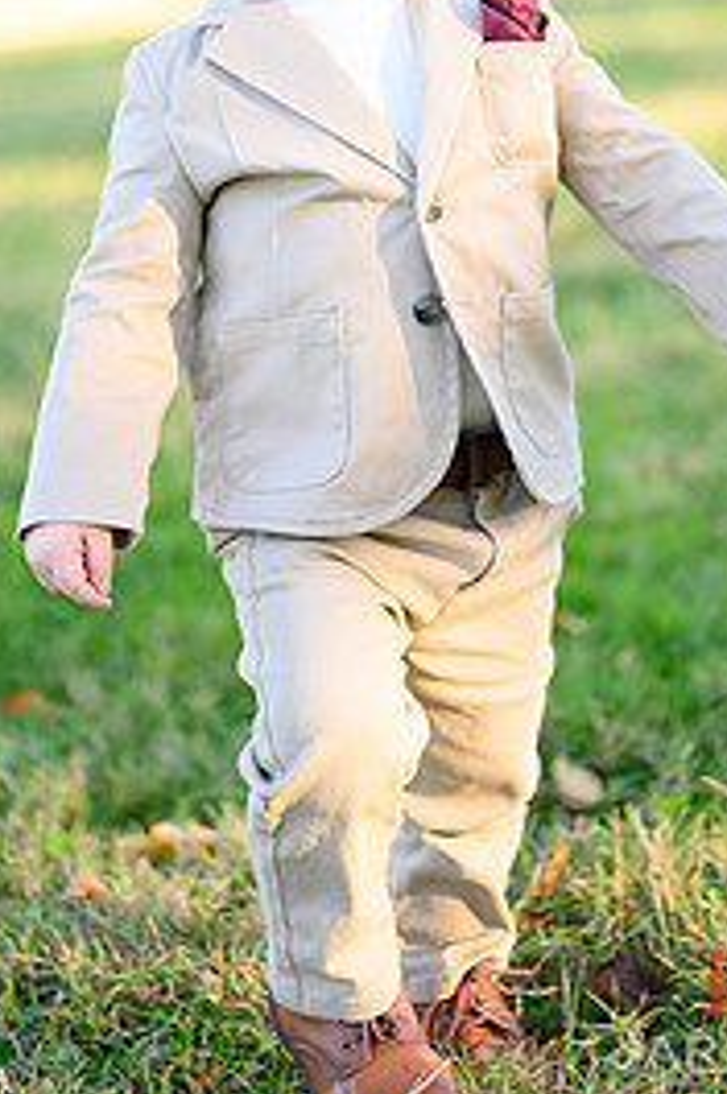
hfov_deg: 16.0
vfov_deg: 23.6
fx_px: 2581
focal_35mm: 85
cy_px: 231
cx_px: 382
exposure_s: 1/800
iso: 320
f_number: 2
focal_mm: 50
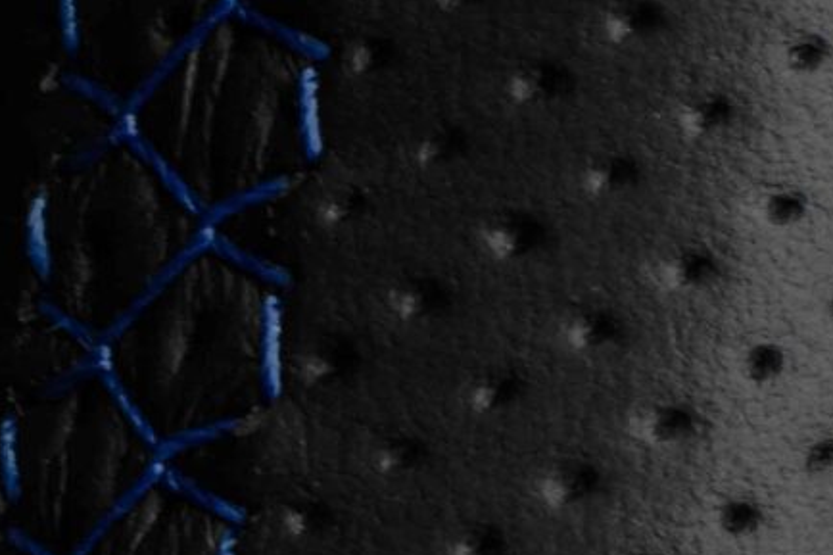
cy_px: 531
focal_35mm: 310
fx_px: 7169
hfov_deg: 6.6
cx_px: 215
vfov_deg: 4.4
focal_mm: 35
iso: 500
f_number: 6.3
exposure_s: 1/125
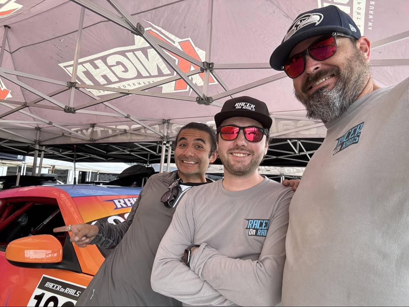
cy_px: 154
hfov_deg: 73.9
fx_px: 272
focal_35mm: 23
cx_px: 204
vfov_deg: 58.9
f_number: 1.9
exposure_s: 1/122
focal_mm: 2.7
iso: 50
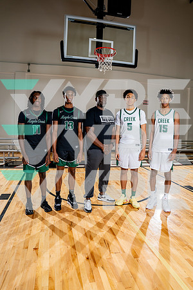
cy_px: 145
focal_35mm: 24
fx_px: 193
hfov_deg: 53.1
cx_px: 96
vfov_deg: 73.7
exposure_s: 1/250
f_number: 7.1
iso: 250
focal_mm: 24
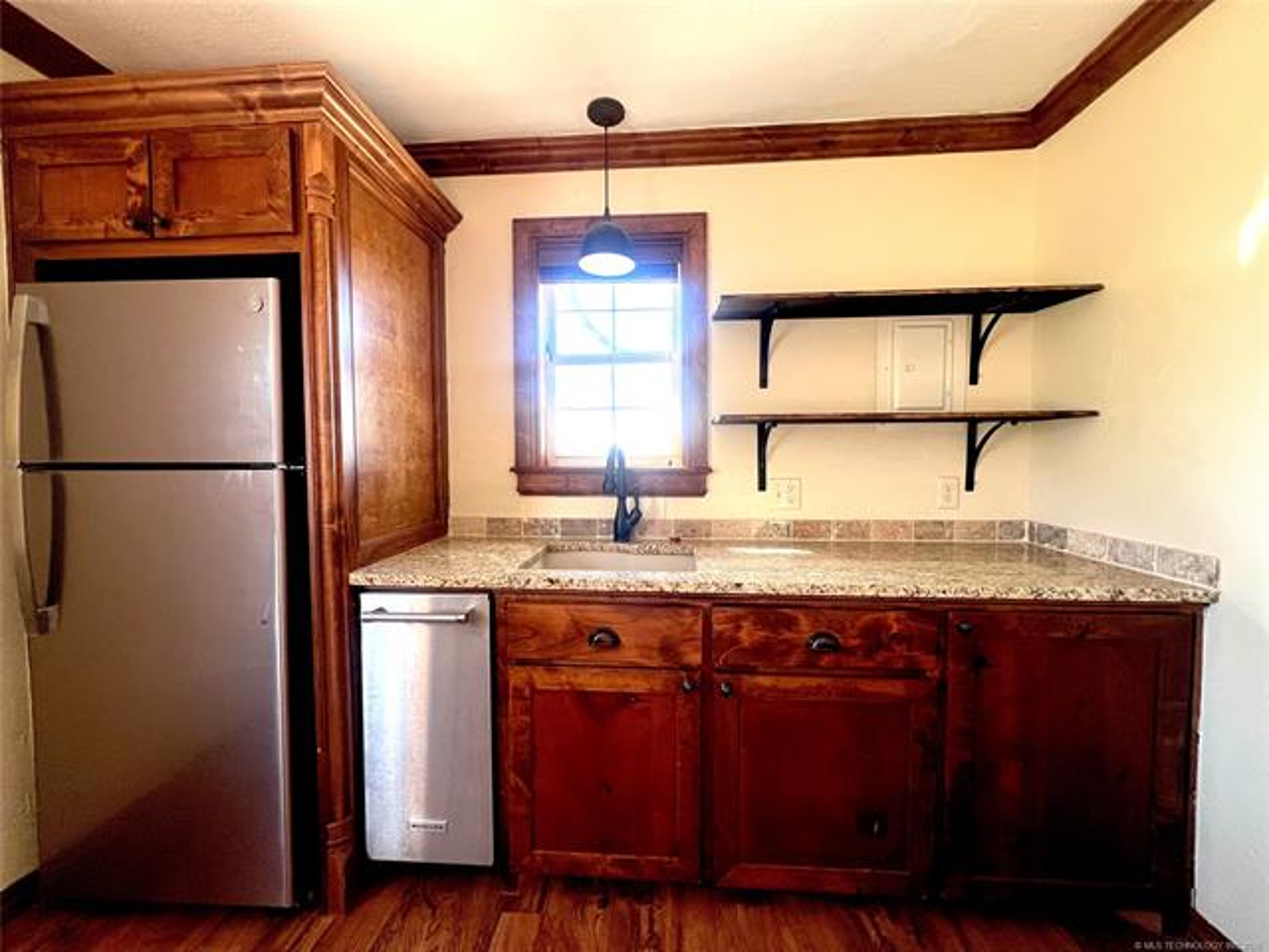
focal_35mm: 13
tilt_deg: -2.7
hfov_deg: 106.2
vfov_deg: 89.9
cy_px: 476
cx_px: 634
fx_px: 477
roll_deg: +0.1
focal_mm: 1.57
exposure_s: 1/99
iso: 125
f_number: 1.8
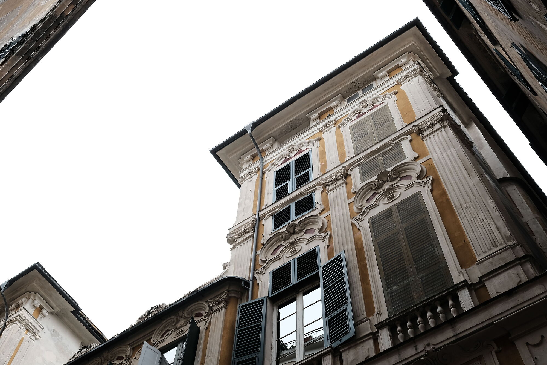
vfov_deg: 31.8
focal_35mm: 42
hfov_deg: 46.4
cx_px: 258
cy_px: 157
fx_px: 638
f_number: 5
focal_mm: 23
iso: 200
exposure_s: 1/125
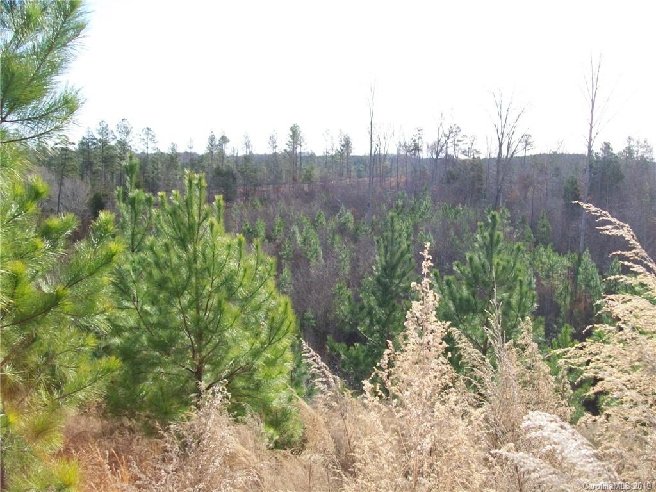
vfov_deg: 39.7
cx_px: 328
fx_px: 682
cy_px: 246
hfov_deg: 51.4
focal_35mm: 36
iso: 64
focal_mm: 6
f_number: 2.7
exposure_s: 1/500
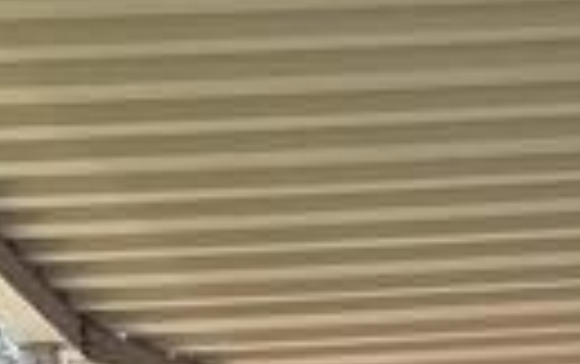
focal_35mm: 218
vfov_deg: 5.7
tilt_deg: -0.2
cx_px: 1637
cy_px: 1092
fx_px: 3450
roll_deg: +0.2
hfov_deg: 8.4
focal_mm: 5.96
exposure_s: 1/503
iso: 50
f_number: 1.6
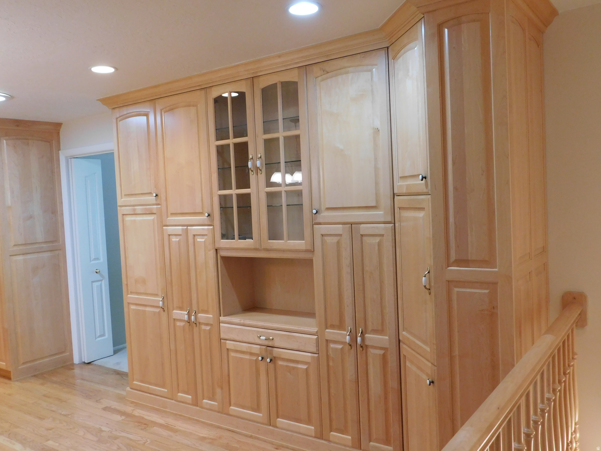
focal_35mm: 30
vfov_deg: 46.8
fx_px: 521
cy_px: 226
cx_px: 300
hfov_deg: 60.0
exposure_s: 1/30
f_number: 3.2
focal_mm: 5.3
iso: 280
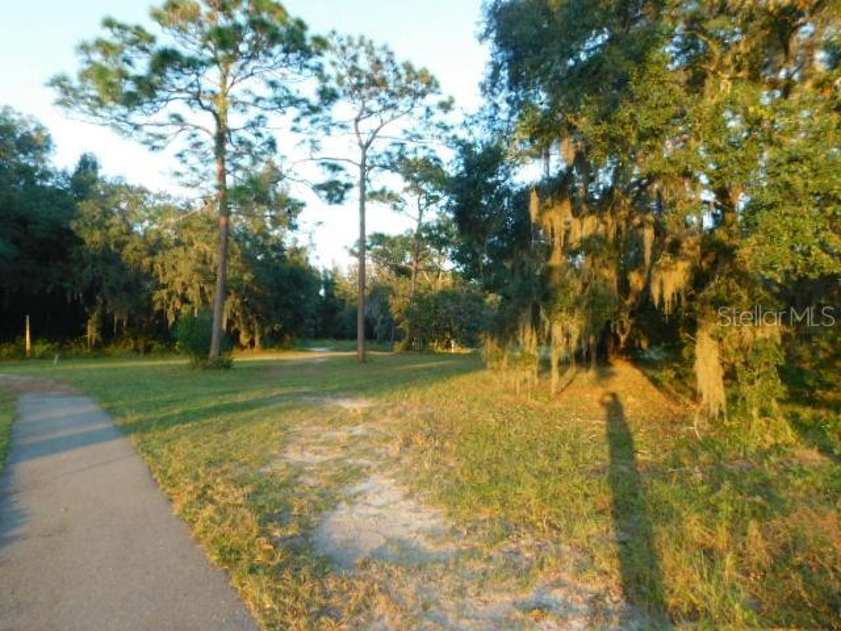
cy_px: 316
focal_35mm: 23
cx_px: 420
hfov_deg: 73.9
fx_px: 559
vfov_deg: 58.9
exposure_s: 1/125
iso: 125
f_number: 3
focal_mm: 4
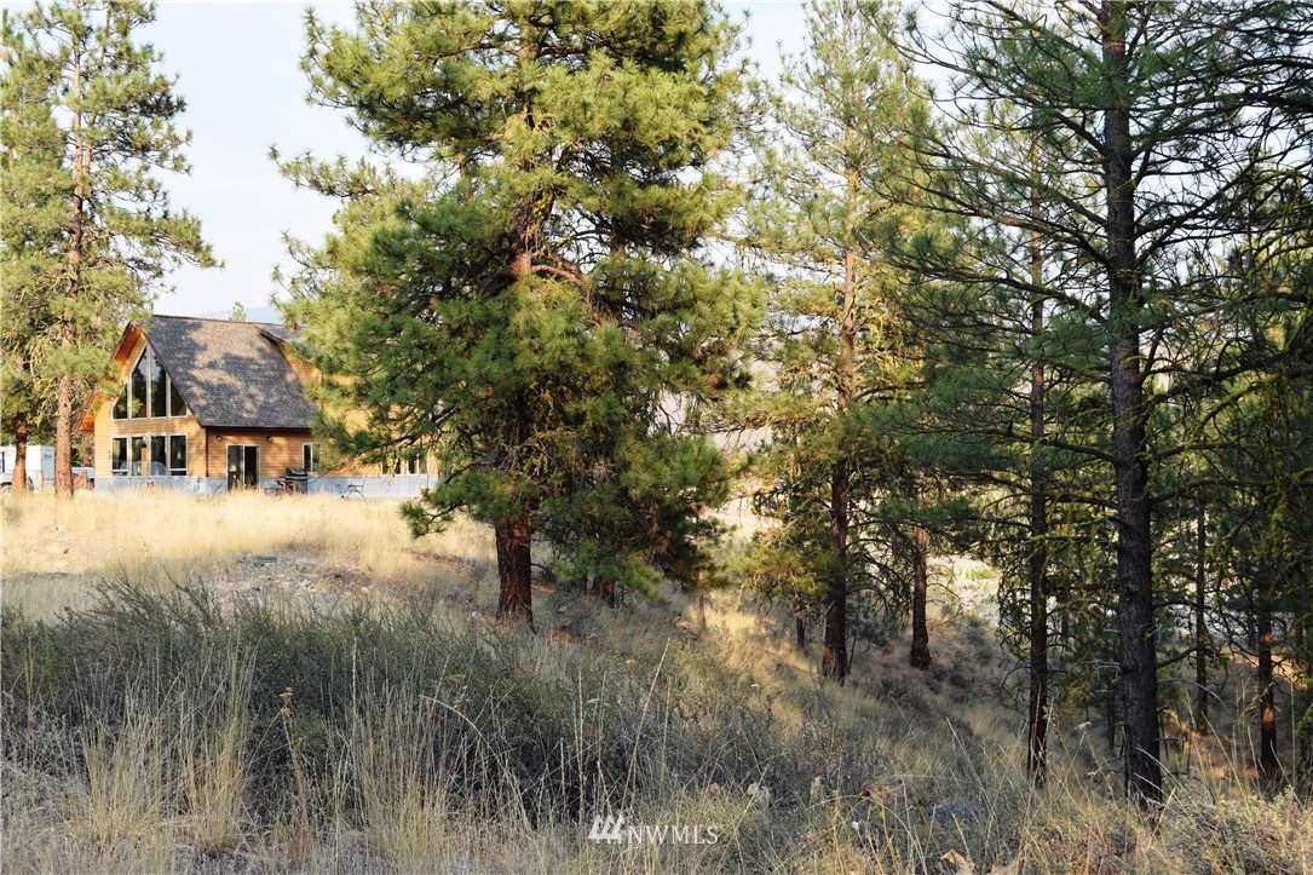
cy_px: 438
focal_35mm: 45
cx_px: 656
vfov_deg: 29.9
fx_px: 1641
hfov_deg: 43.6
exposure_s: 1/250
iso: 220
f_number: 8
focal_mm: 30
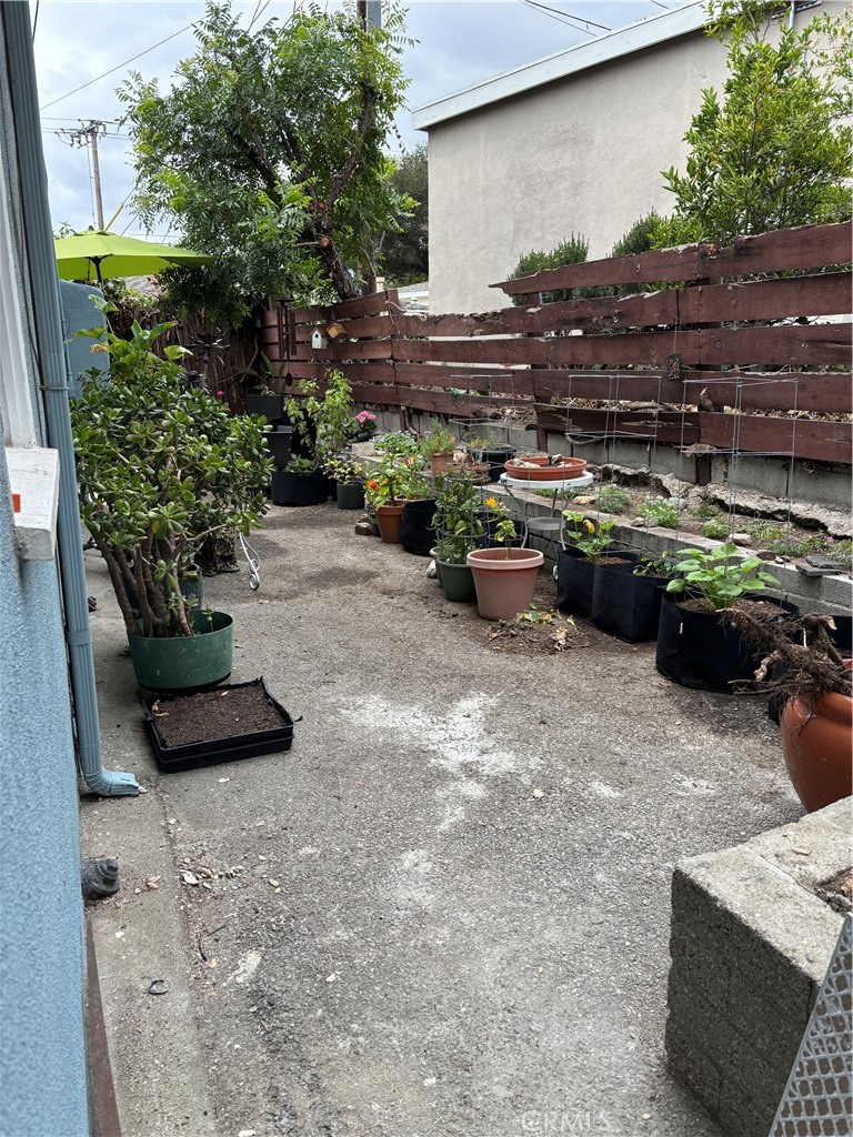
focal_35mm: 26
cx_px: 426
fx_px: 854
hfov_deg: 53.1
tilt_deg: -15.8
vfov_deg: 67.3
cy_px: 568
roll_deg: -0.1
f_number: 1.6
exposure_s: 1/880
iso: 50
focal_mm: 5.96
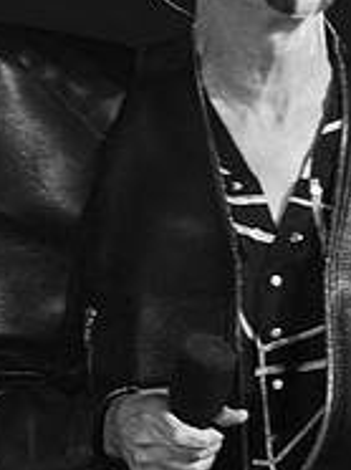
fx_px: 21654
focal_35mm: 1598
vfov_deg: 1.2
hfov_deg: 0.9
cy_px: 67
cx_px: 256
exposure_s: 1/250
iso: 4000
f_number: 6
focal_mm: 450
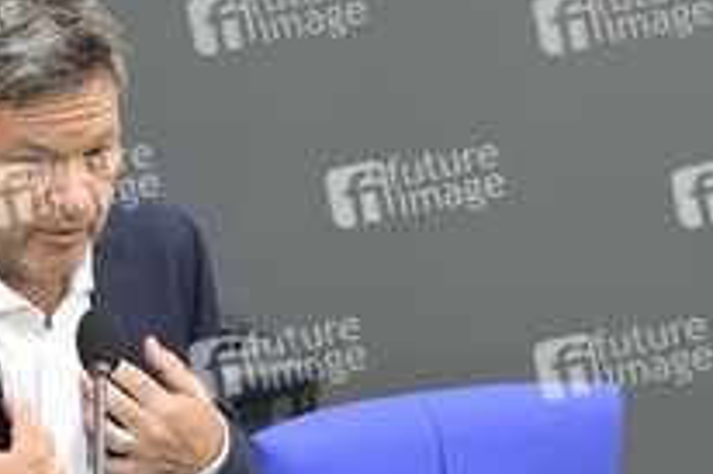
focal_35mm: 613
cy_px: 446
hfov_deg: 3.4
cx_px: -22
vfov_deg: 2.2
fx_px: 12131
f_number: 6.3
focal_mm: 280
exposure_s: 1/400
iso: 8000
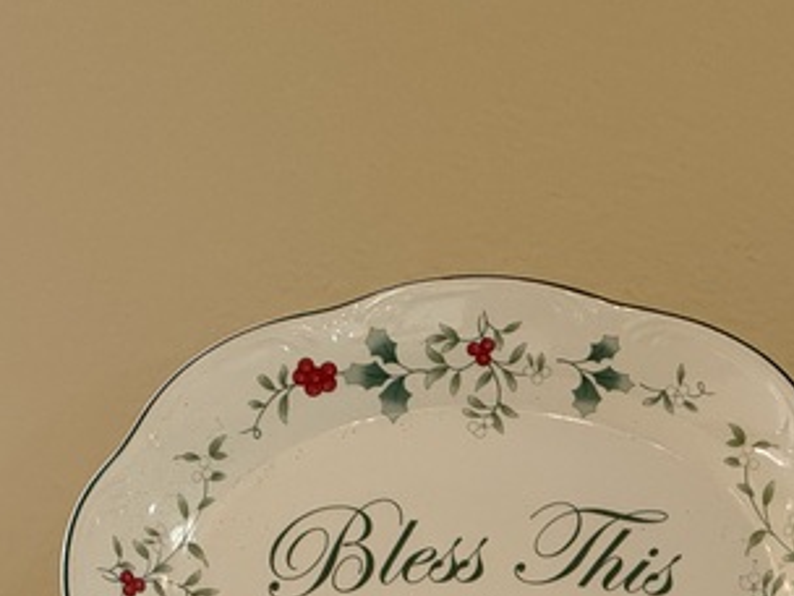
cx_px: 439
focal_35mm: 253
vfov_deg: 5.9
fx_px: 5803
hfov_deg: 7.8
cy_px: 614
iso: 640
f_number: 2.8
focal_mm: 15.66
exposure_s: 1/60
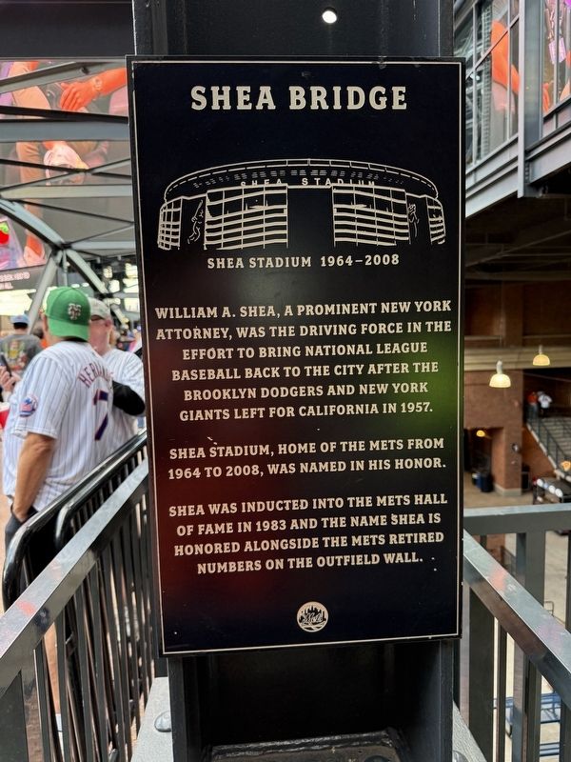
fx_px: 528
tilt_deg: -3.2
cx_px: 286
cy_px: 381
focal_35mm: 24
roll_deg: +0.7
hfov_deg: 56.8
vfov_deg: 71.6
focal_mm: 6.76
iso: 200
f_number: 1.78
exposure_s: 1/121
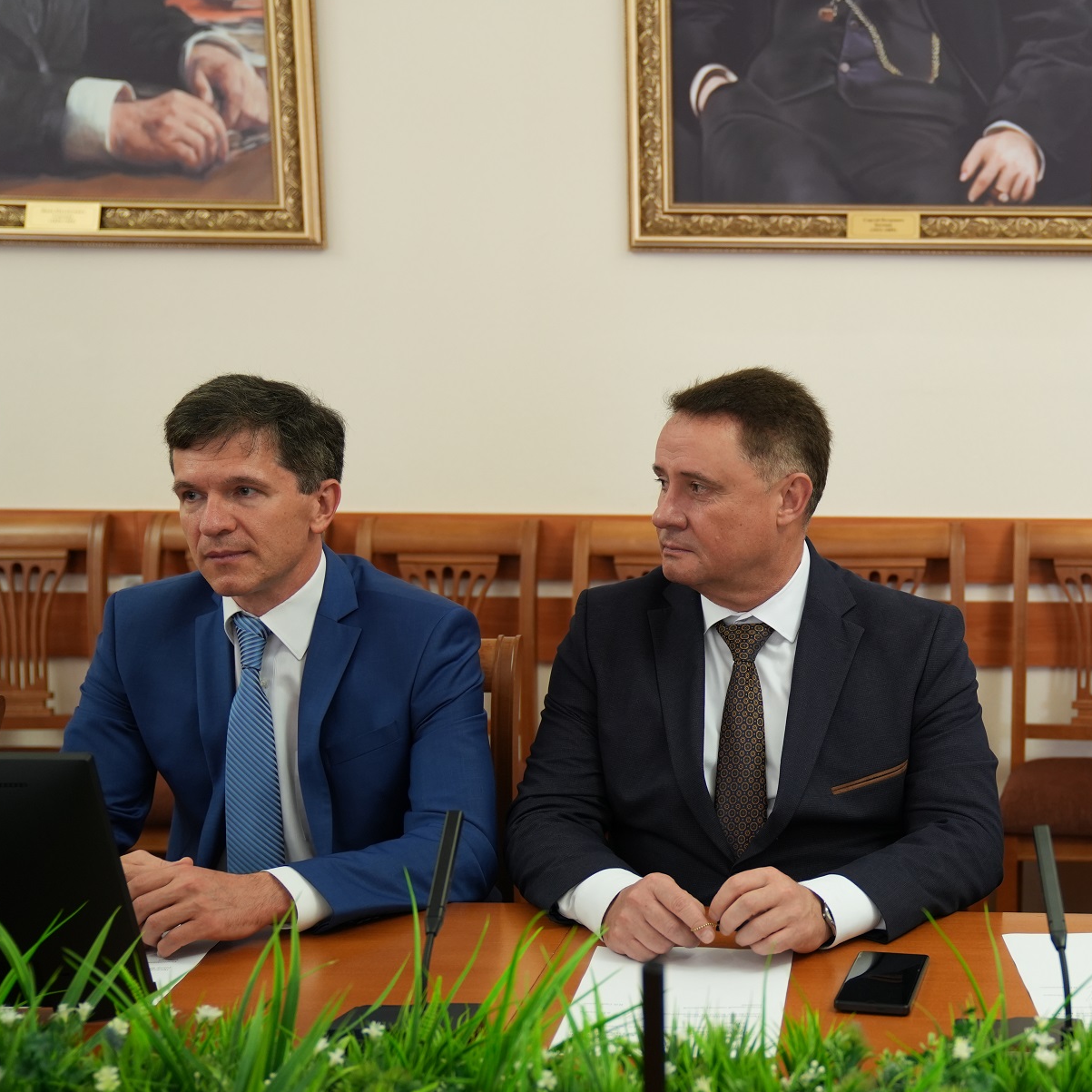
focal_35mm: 52
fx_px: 1856
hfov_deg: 31.6
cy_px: 617
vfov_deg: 32.7
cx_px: 926
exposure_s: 1/40
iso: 800
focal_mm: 35
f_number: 2.8
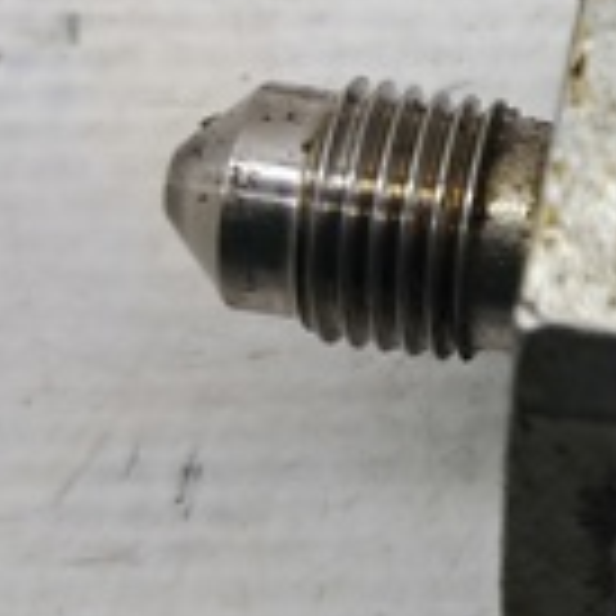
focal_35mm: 111
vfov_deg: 15.7
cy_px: 232
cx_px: 1039
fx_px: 2235
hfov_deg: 14.2
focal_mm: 4
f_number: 1.8
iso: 50
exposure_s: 1/50
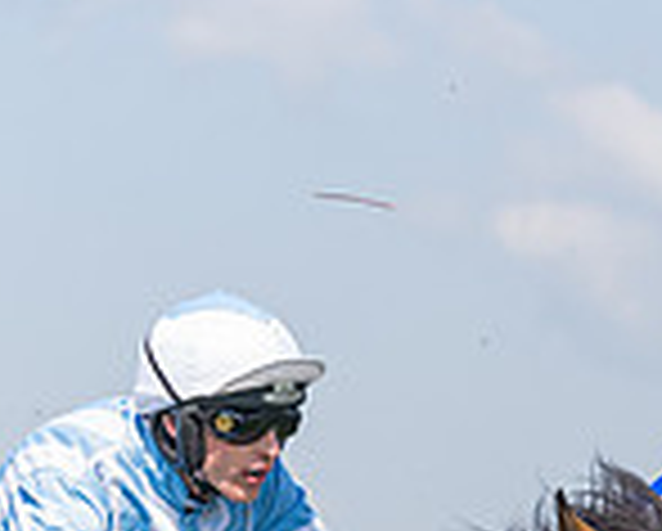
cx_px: 599
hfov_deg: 5.8
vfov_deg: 4.6
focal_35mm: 333
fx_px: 6533
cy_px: 796
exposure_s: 1/3200
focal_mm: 70
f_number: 4
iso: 400
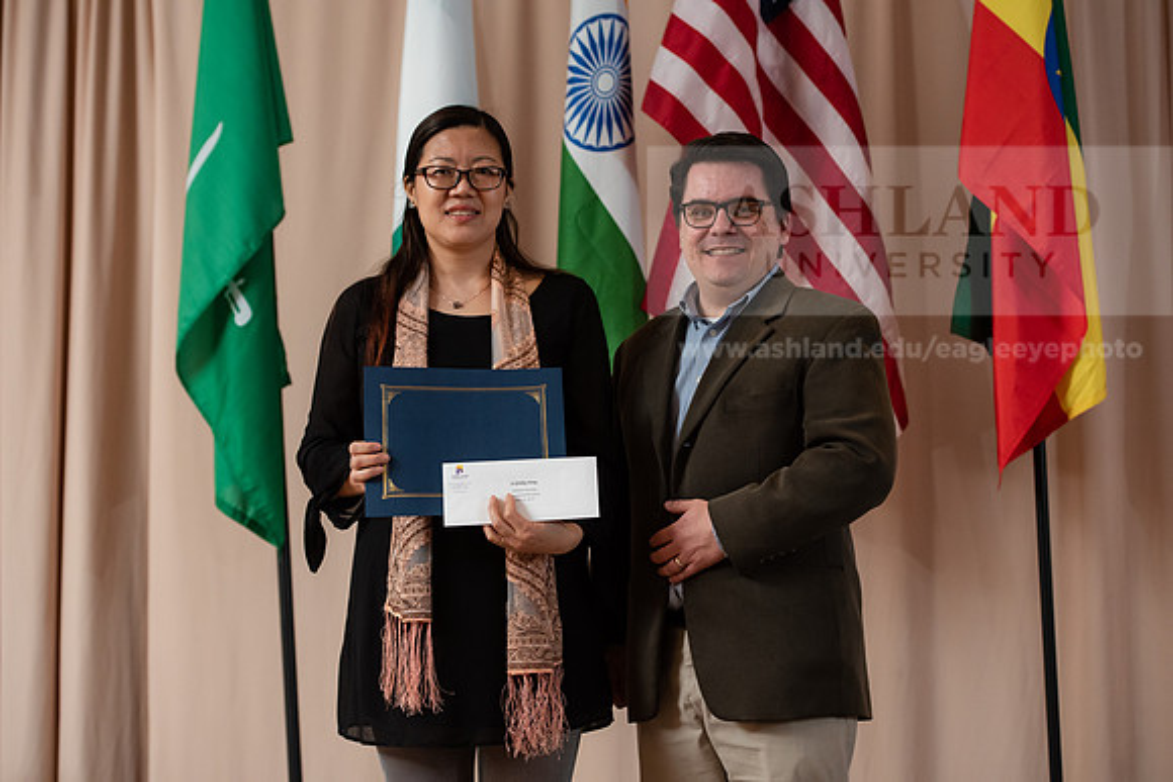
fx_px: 2607
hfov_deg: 25.4
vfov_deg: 17.1
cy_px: 391
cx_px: 586
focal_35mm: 80
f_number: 4.5
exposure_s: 1/200
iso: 2000
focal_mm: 80
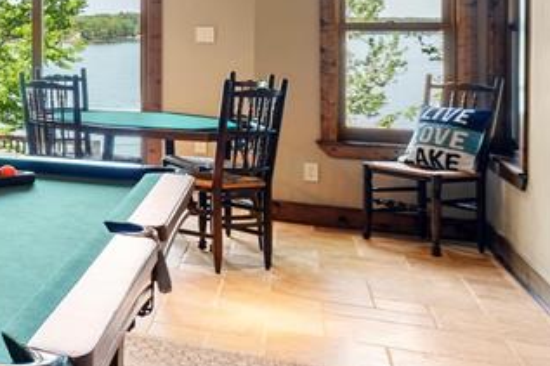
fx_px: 874
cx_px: -328
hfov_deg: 24.6
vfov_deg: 23.0
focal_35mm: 57
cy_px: 26
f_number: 9
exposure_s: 2
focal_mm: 17.7
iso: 100
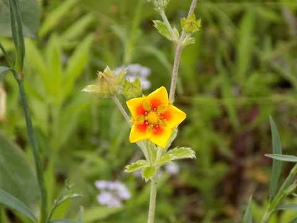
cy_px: 112
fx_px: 2402
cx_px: 148
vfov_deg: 5.3
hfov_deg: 7.1
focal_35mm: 280
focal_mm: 49.7
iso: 80
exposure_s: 1/160
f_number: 5.8
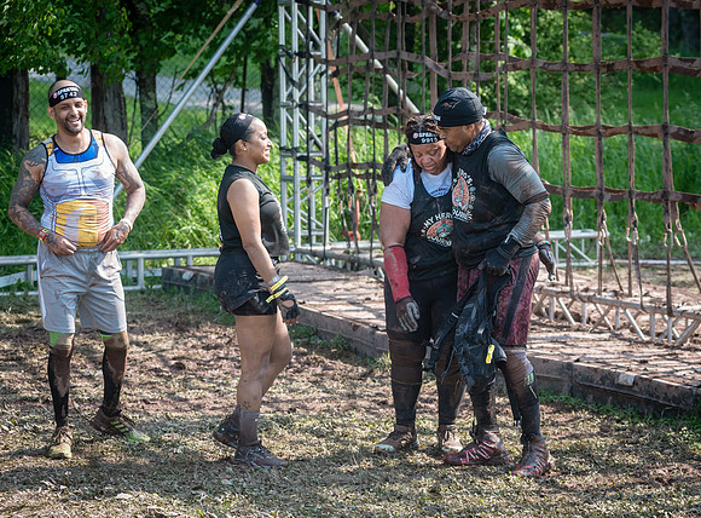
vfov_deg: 12.4
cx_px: 429
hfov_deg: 16.7
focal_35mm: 118
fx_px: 2383
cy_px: 231
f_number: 4.5
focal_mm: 100
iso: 250
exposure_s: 1/320
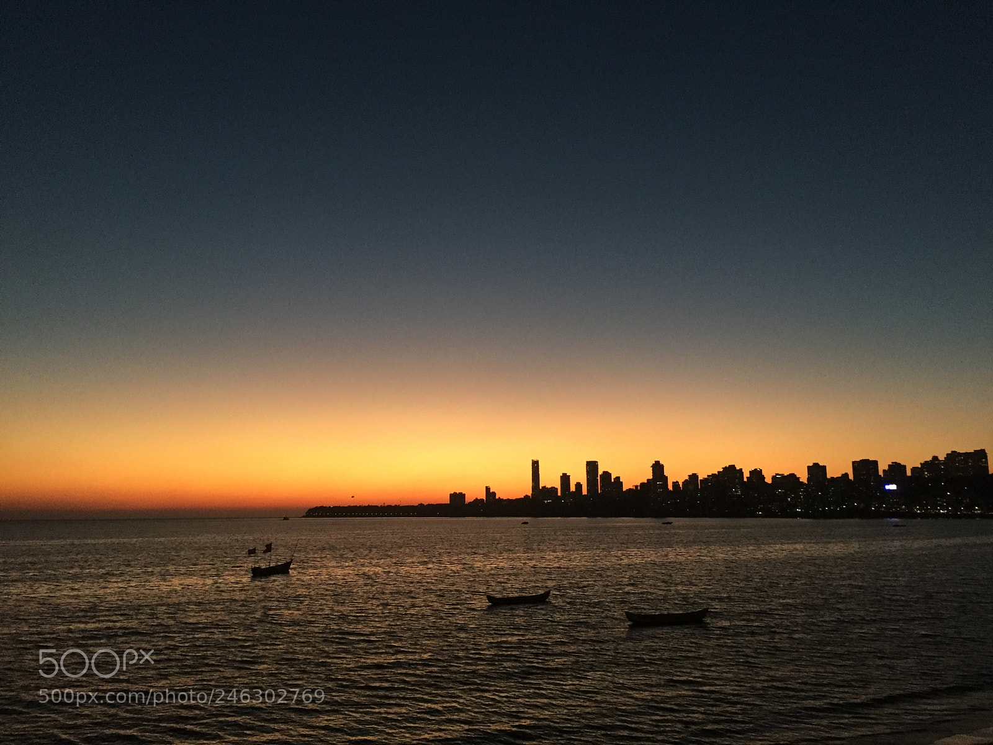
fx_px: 832
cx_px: 496
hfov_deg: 61.7
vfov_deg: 48.2
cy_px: 372
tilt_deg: +9.7
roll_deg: -0.7
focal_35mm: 29
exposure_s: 1/33
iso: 200
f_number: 2.2
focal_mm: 4.15
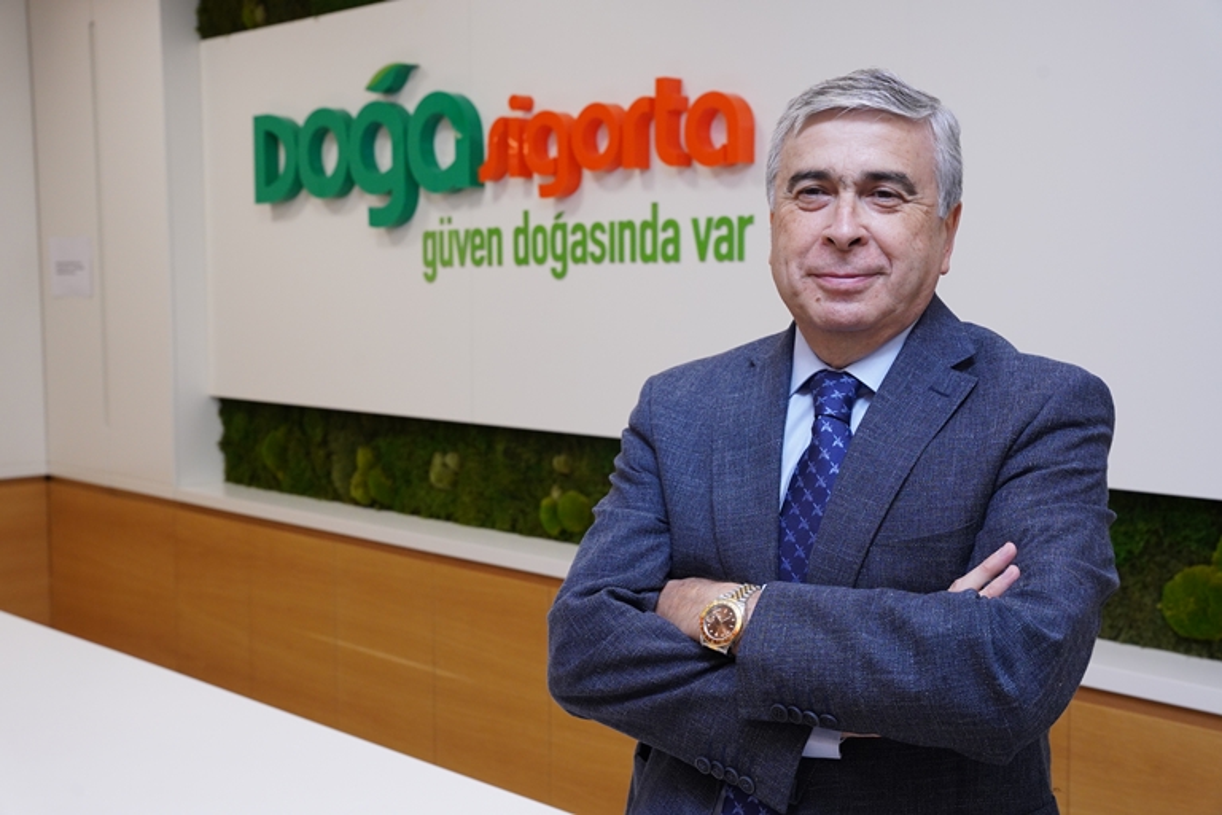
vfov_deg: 29.6
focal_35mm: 45
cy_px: 408
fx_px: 1541
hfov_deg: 43.3
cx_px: 611
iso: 2500
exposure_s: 1/160
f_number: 7.1
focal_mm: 45.4
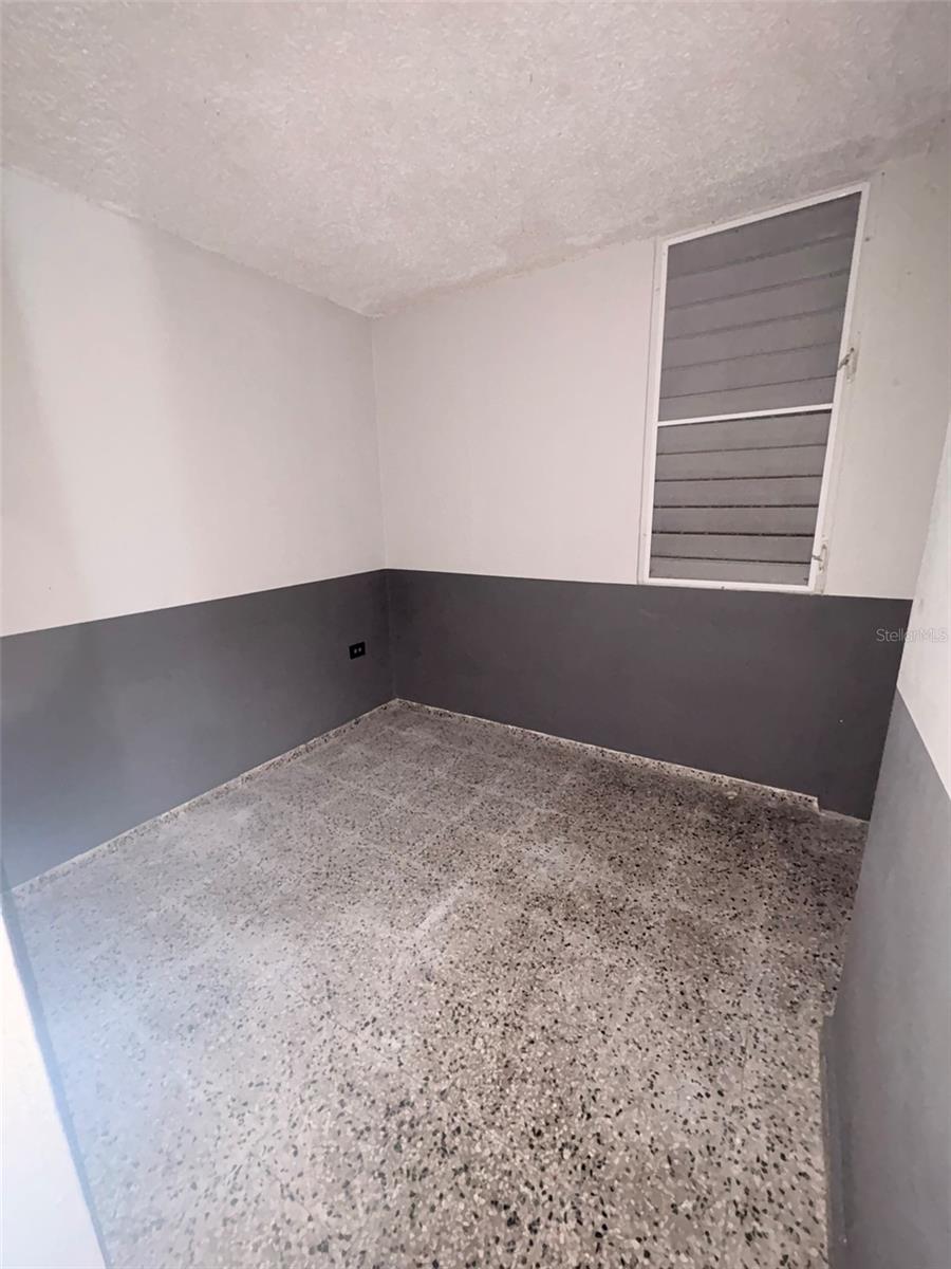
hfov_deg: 85.7
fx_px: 513
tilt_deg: -13.7
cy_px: 634
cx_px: 476
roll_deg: +1.0
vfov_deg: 102.1
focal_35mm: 14
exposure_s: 1/16
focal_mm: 2.22
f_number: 2.2
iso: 320
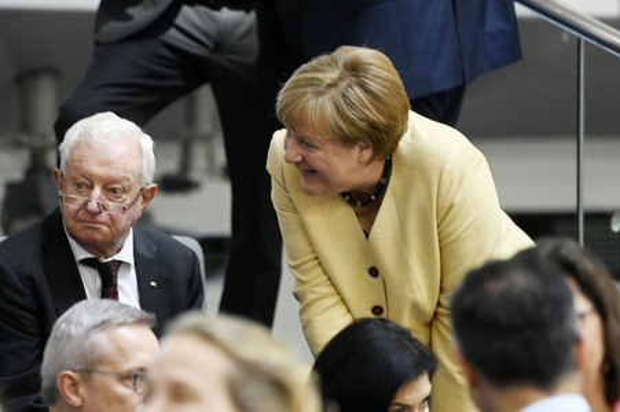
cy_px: 206
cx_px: 310
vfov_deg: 3.5
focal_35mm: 390
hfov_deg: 5.3
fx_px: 6712
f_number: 5.6
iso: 8000
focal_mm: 390
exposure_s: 1/200
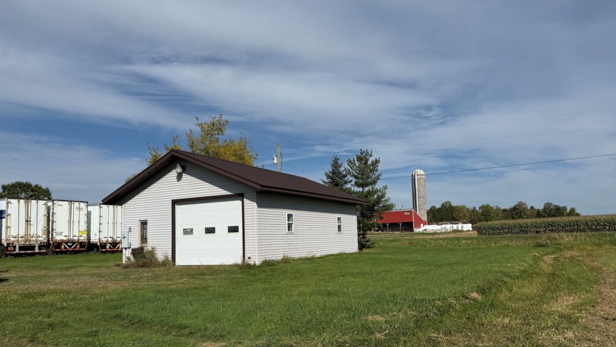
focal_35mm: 27
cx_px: 312
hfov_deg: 69.9
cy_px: 208
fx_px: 441
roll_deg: +1.6
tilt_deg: +3.9
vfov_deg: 42.7
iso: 80
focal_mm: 6.76
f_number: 1.78
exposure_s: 1/9091
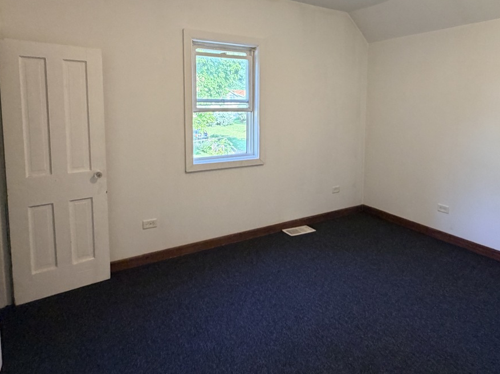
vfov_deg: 58.0
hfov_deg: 73.7
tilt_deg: -4.7
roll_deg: +0.7
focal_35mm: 23
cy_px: 135
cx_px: 275
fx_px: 332
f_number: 2.2
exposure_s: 1/60
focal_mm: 2.22
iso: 250
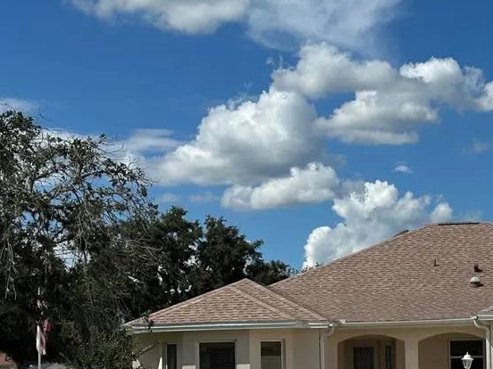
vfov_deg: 16.4
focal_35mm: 89
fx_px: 1268
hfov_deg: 21.7
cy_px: 326
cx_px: 411
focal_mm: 6.86
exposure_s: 1/8197
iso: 64
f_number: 1.78
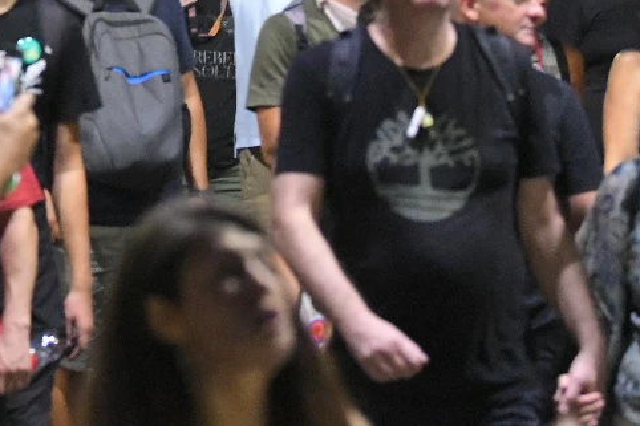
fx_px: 5971
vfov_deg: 4.1
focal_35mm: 336
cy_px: -188
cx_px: -66
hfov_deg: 6.1
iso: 10000
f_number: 3.2
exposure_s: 1/100
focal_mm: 100
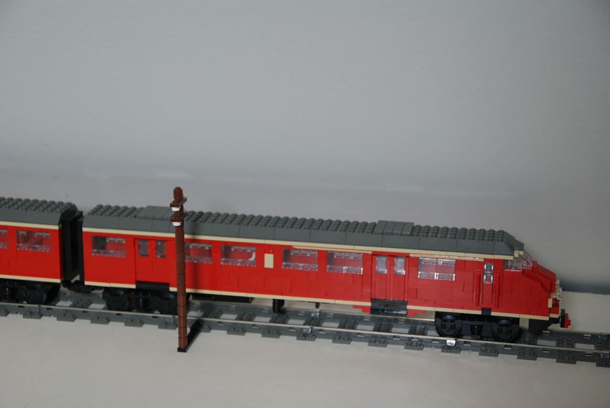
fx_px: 1272
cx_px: 305
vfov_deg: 18.2
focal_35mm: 75
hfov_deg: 27.0
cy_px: 204
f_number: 4.5
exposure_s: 1/60
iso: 400
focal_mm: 50
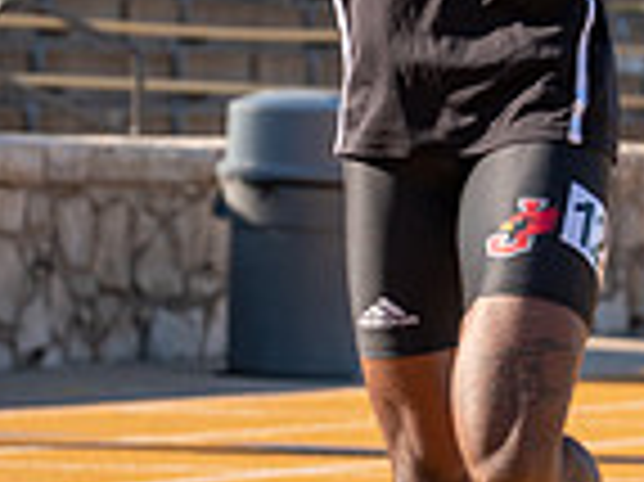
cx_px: 450
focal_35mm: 372
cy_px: 131
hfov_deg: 5.3
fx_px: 6915
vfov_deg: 4.0
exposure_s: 1/1250
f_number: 3.5
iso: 160
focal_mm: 82
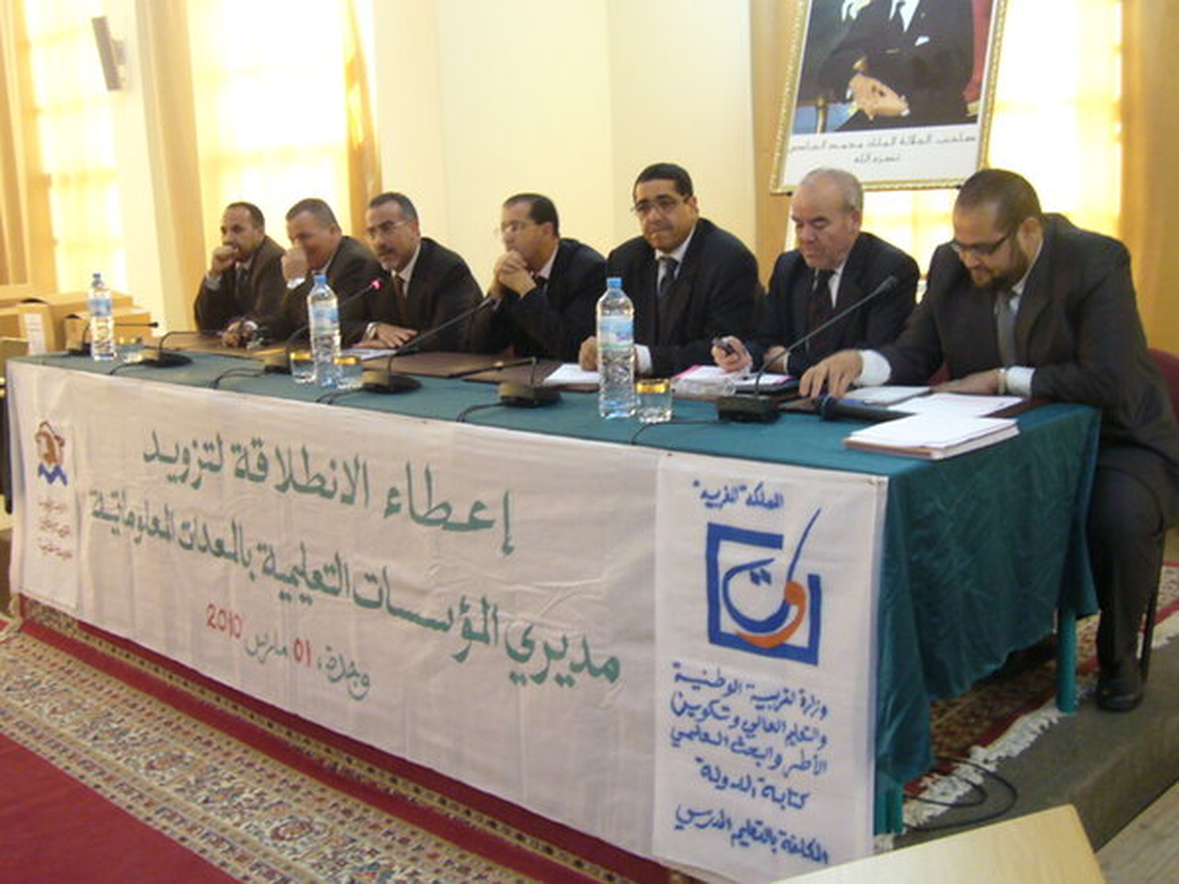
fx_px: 1328
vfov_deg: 36.8
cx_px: 590
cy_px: 442
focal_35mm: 39
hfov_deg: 47.9
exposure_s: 1/8
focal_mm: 4.6
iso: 200
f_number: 2.8
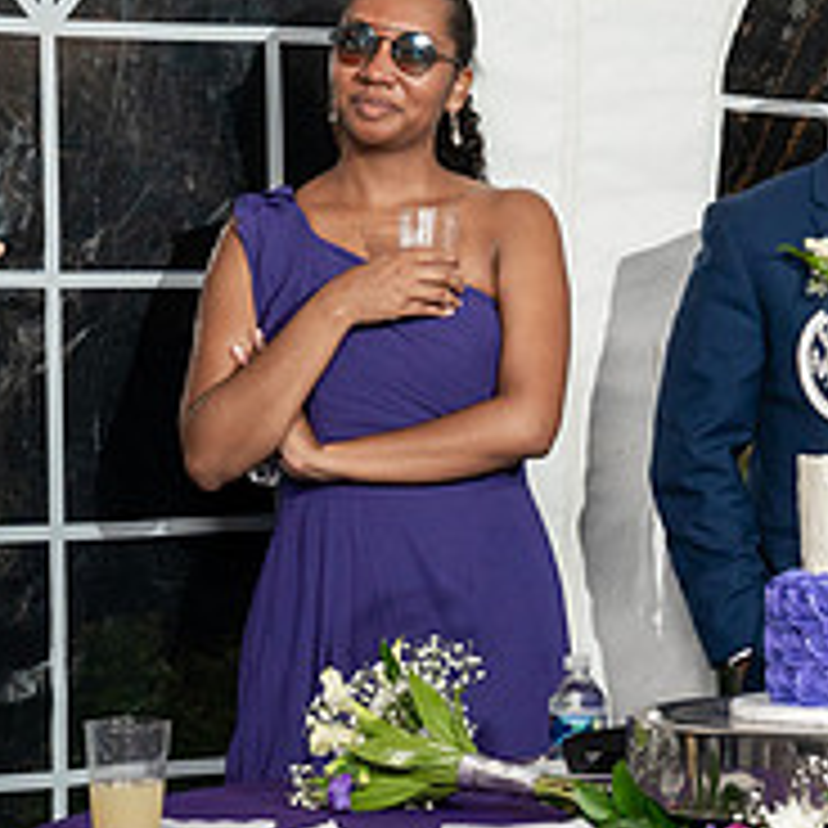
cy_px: 389
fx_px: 3193
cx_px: 702
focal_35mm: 118
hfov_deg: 14.7
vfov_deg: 14.8
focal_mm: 44
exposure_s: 1/200
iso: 1600
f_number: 5.6
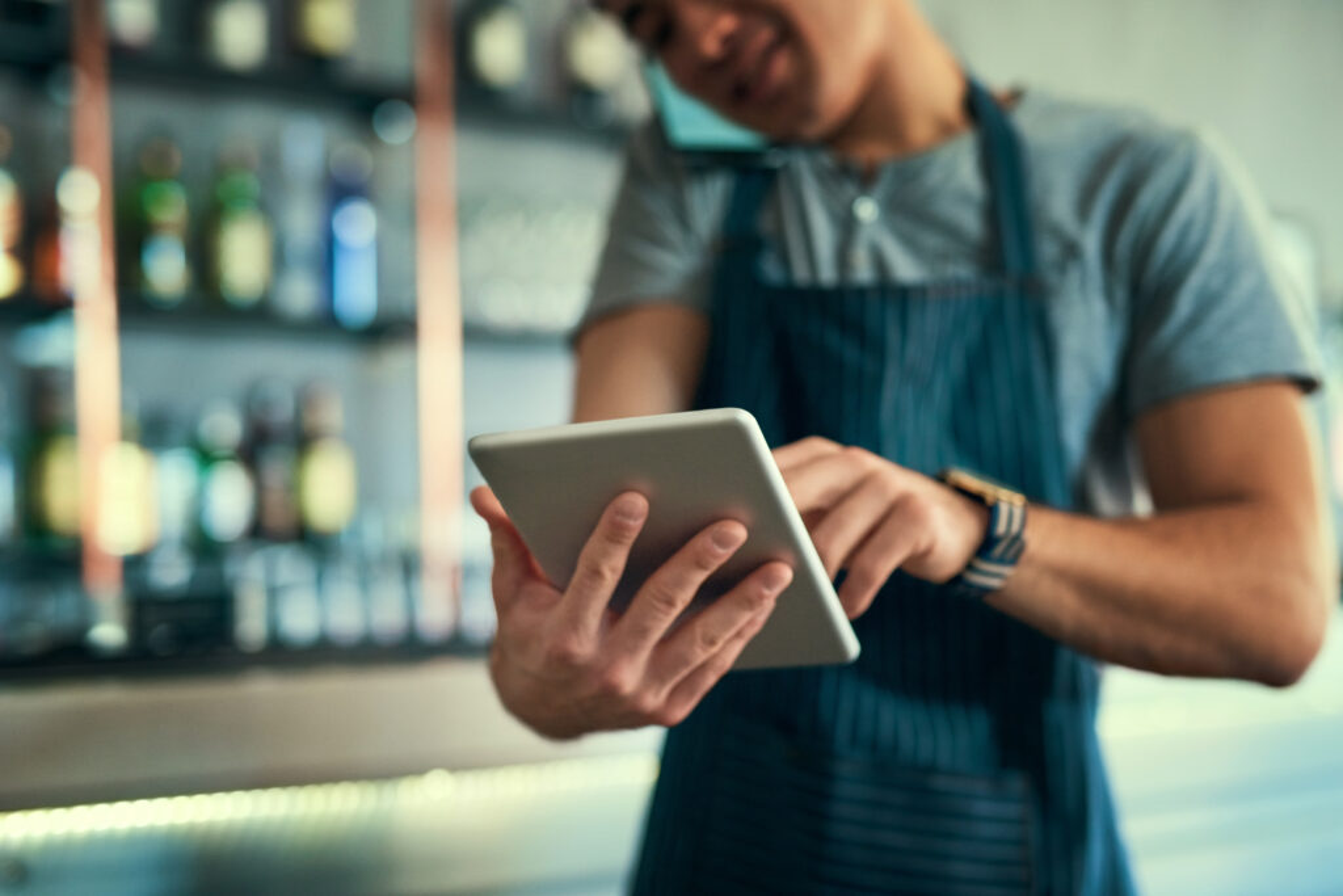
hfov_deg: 39.6
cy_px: 448
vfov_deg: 27.0
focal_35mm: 50
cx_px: 672
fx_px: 1865
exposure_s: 1/200
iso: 400
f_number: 2
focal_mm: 50
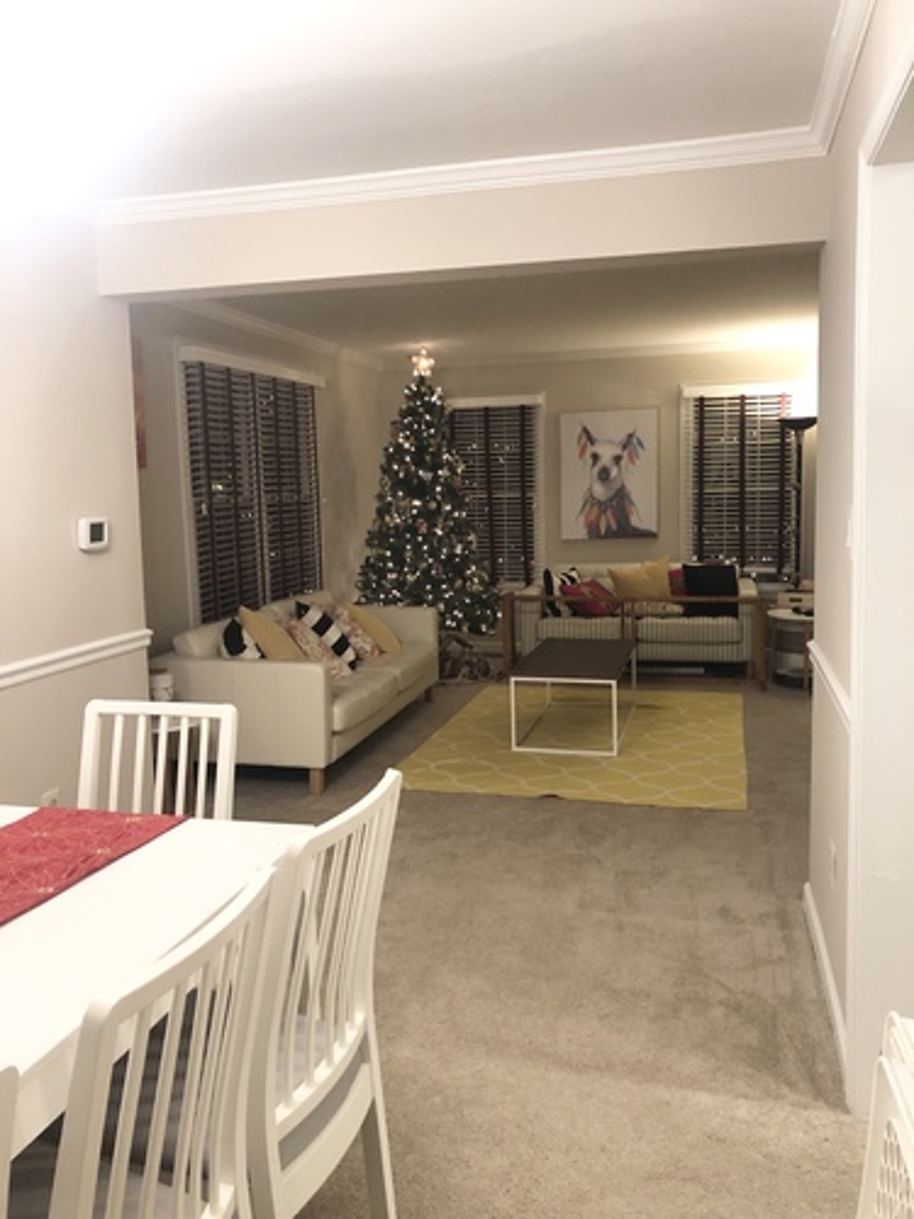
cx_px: 457
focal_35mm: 28
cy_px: 610
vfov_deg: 63.4
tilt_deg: -6.3
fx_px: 986
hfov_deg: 49.7
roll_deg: +1.8
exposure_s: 1/15
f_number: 1.8
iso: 64
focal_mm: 3.99
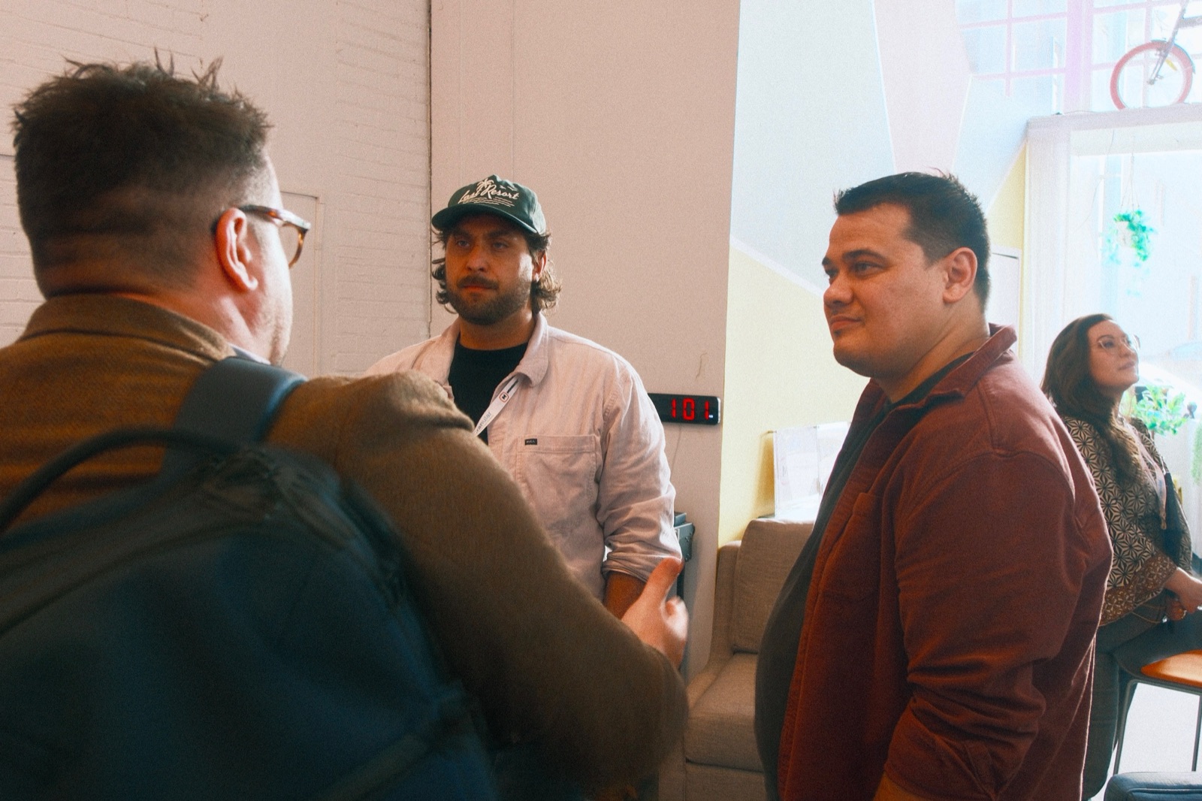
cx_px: 601
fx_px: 801
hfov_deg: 73.8
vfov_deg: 53.1
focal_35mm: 24
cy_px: 400
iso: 800
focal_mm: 16
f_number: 4
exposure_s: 1/17
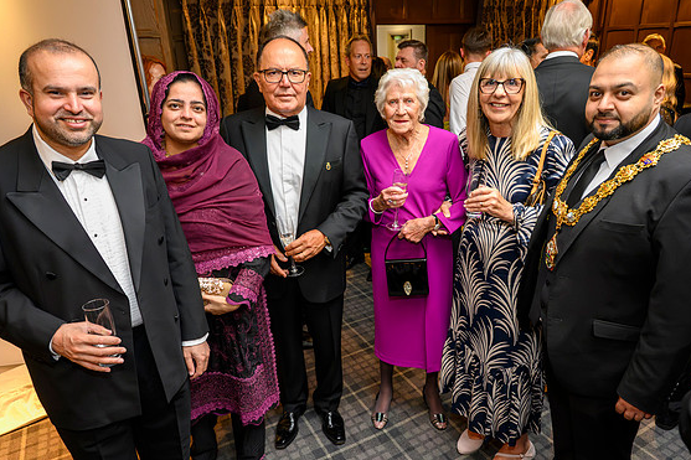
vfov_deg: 51.3
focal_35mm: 25
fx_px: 480
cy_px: 233
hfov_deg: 71.5
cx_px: 354
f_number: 4.5
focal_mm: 24
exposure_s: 1/125
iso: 7200
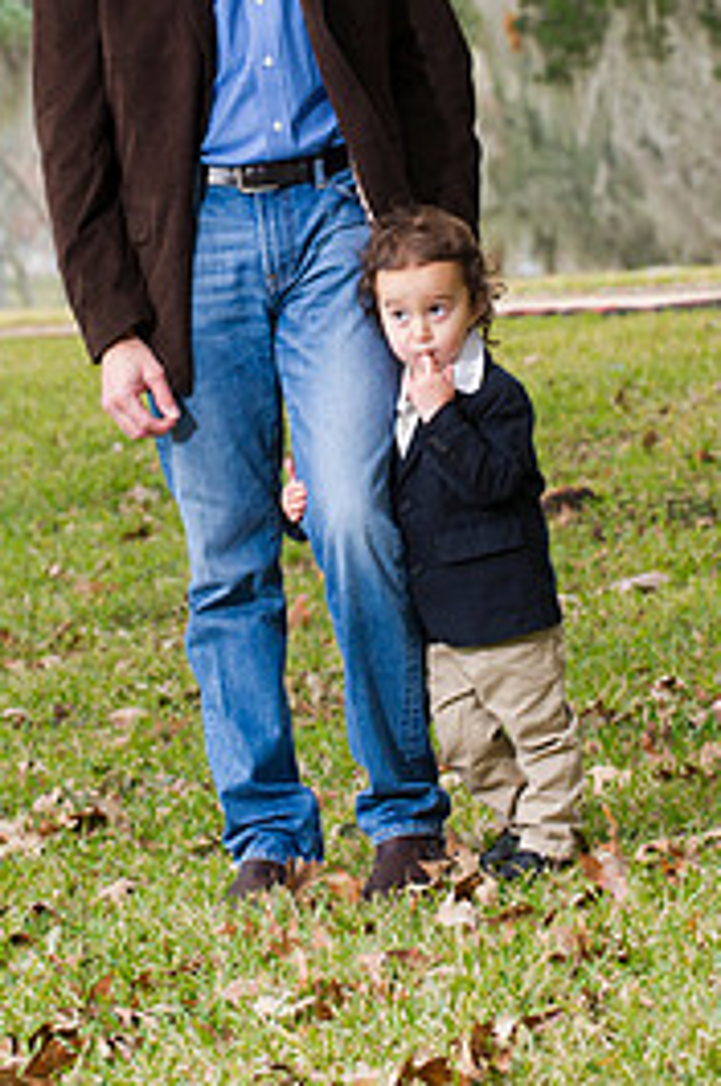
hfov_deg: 7.3
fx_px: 5632
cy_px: 221
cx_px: 289
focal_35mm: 187
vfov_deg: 11.0
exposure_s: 1/80
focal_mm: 110
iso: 500
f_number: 5
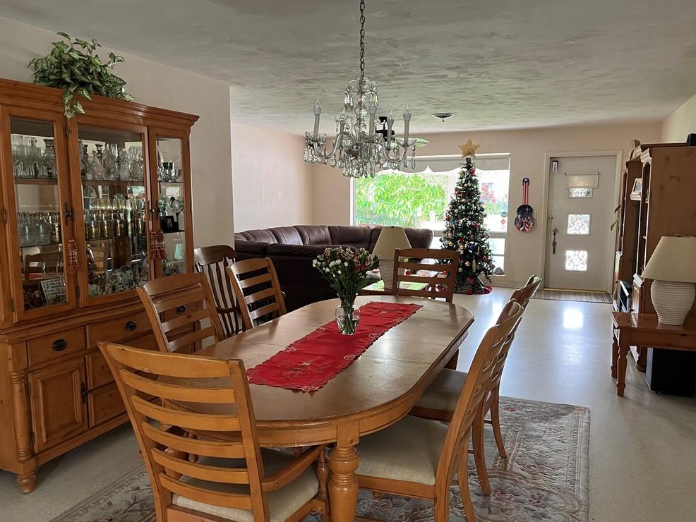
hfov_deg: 65.3
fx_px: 543
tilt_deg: -8.0
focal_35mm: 27
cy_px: 269
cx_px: 351
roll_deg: -0.3
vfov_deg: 51.4
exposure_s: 1/60
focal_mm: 5.1
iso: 200
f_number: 1.6
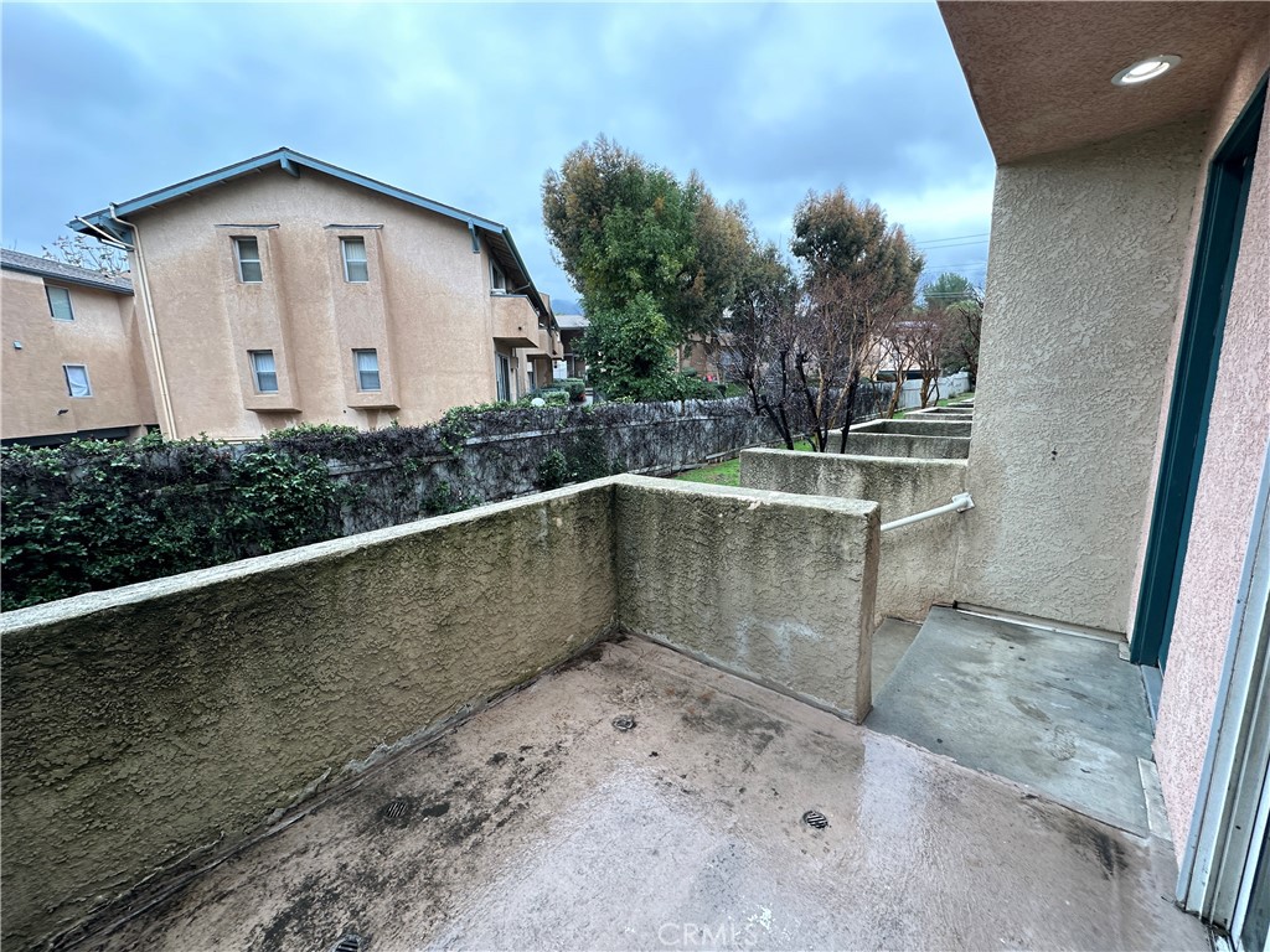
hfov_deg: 102.1
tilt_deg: -8.5
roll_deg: +1.0
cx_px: 635
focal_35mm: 14
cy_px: 476
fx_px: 514
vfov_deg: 85.7
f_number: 2.2
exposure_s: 1/120
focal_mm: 2.22
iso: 80
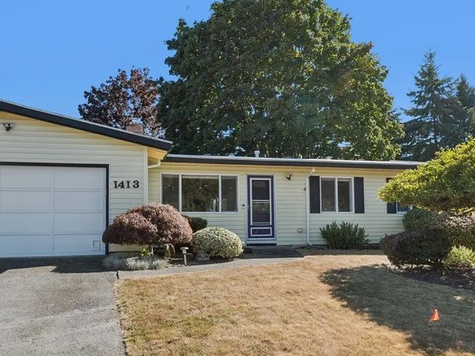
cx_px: 198
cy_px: 212
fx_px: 429
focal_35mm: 31
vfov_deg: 44.9
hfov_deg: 57.7
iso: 250
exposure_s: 1/200
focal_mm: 12.5
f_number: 9
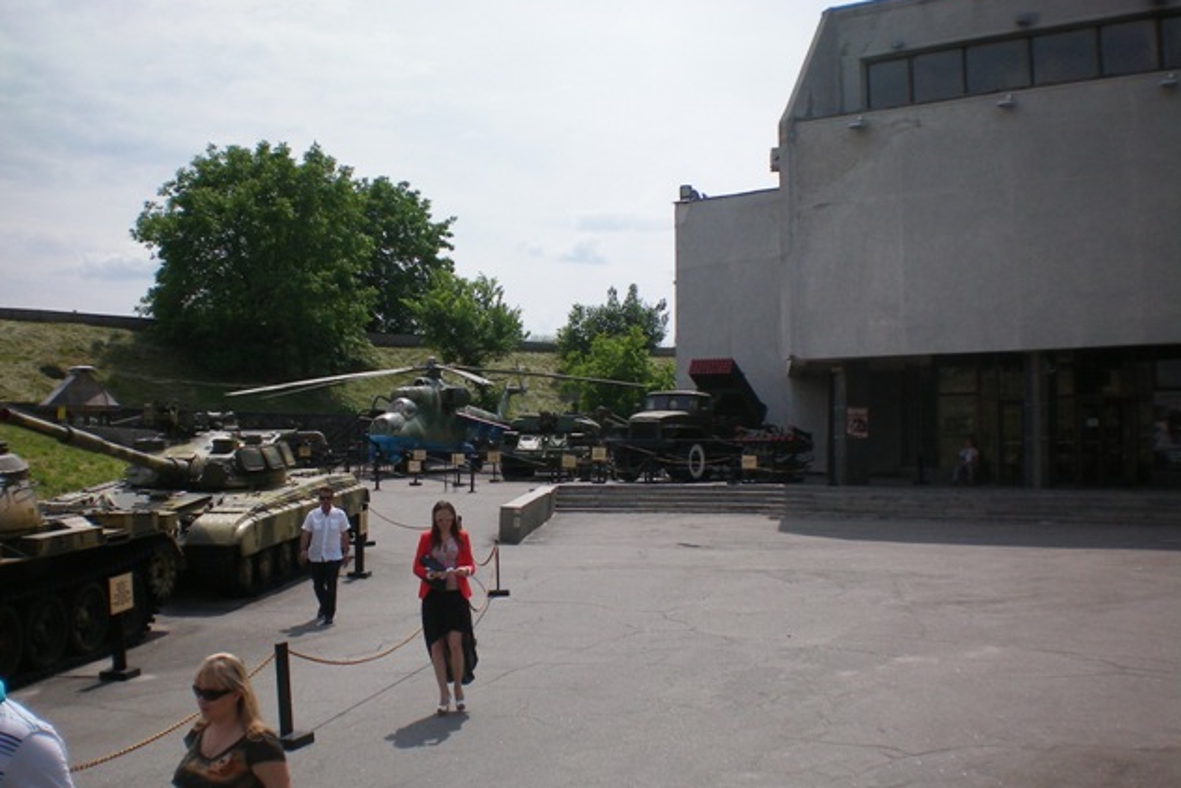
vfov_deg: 33.4
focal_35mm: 40
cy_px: 429
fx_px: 1313
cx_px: 592
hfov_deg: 48.4
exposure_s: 1/1000
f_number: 4.6
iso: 64
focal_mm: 6.3
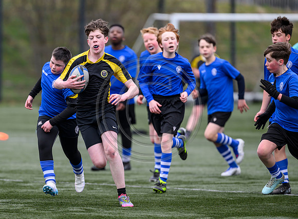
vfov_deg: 3.2
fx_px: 3963
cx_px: 121
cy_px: 108
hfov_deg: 4.3
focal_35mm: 464
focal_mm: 400
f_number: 3.5
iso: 500
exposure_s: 1/2000
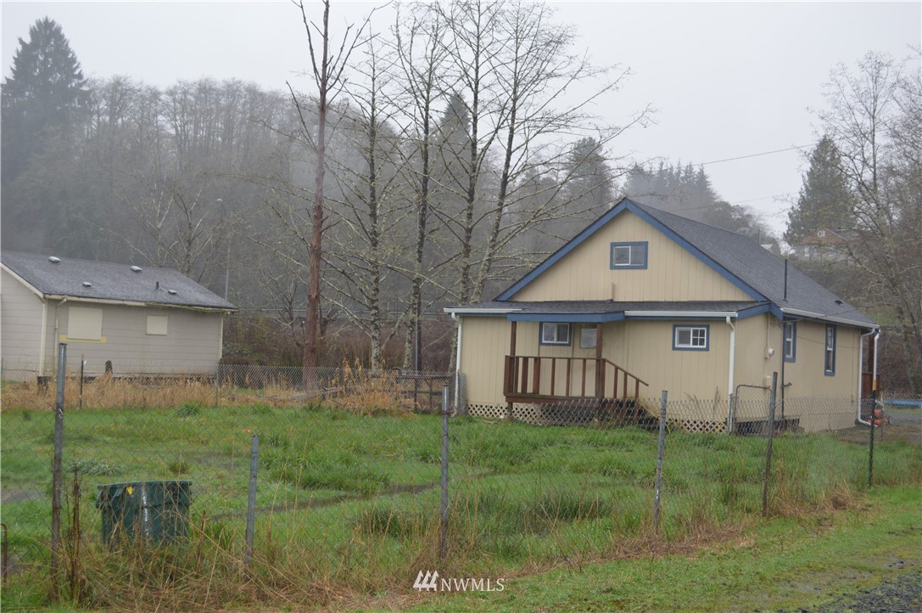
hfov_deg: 45.0
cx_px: 461
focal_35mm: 44
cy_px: 306
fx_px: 1113
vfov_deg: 30.8
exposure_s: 1/125
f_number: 4.5
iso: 220
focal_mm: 29
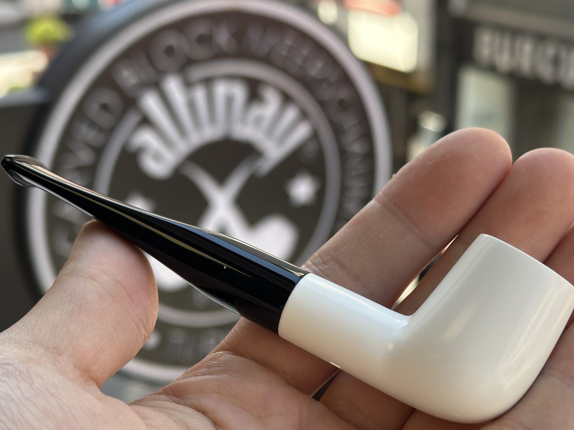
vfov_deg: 22.2
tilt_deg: -20.8
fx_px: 1094
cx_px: 314
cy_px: 275
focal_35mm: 66
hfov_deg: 29.4
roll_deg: -0.4
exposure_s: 1/555
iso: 64
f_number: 1.78
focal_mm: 6.86
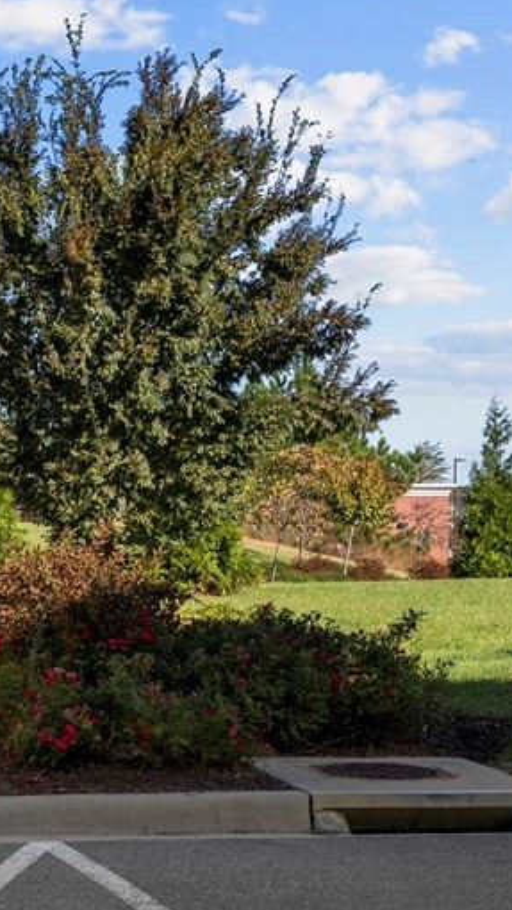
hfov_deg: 14.2
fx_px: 1882
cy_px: 485
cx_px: -322
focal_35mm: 78
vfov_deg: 27.2
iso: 100
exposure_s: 1/500
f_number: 4
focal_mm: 35
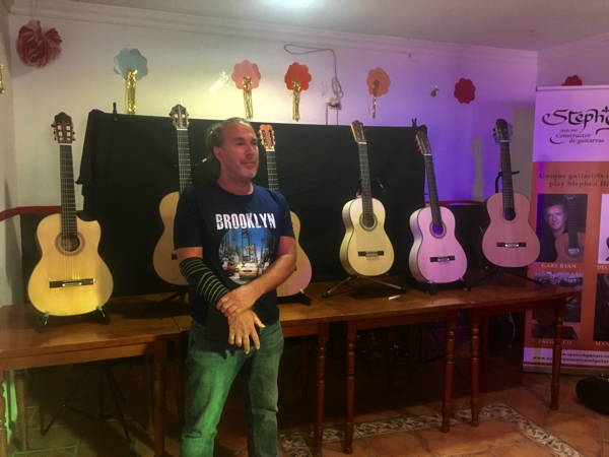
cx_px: 304
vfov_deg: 48.2
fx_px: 510
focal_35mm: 29
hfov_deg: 61.7
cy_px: 228
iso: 200
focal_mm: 4.15
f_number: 2.2
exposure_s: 1/25
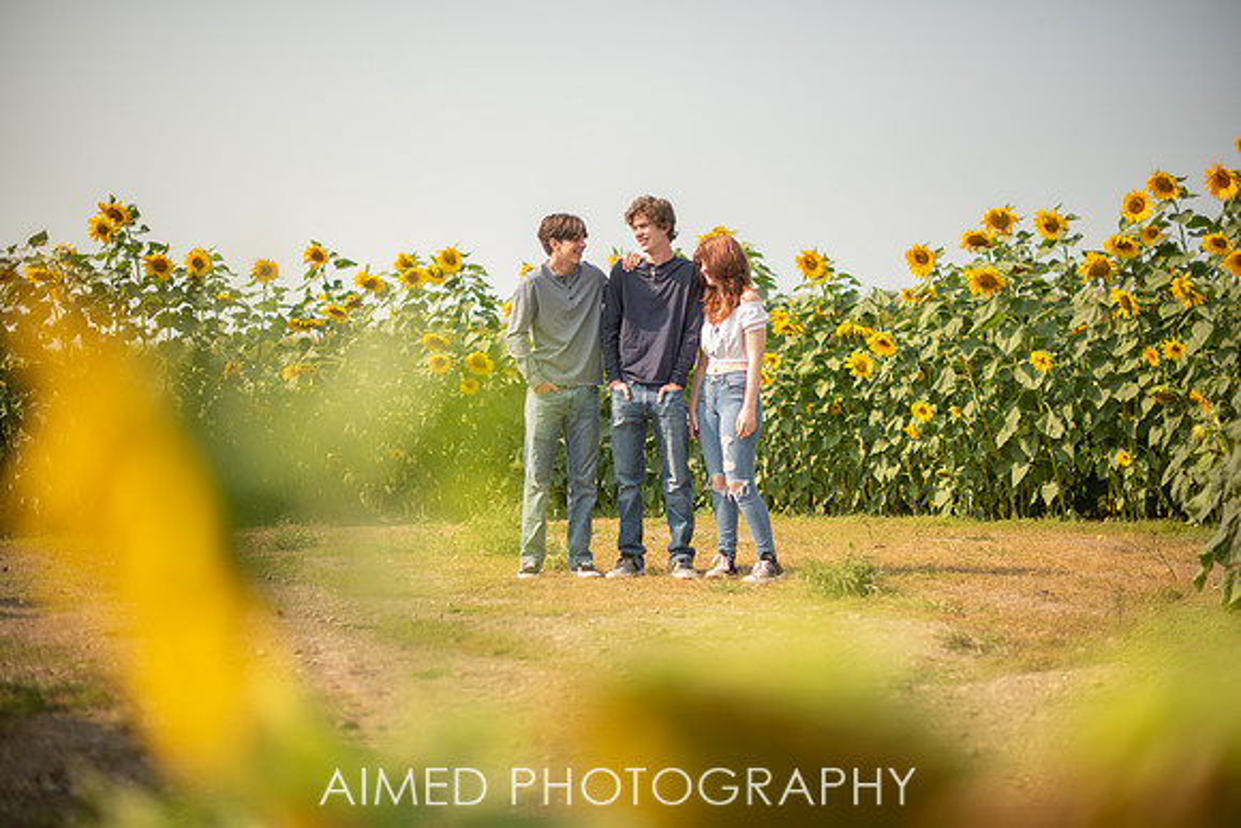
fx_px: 1724
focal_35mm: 50
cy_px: 414
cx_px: 620
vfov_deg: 27.0
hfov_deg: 39.6
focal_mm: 50
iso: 80
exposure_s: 1/4000
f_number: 1.6
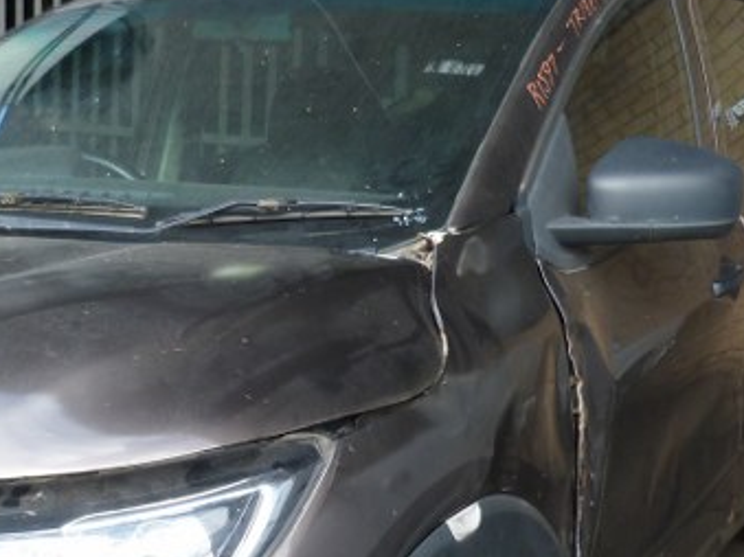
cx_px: 239
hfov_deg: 32.4
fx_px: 1268
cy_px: 482
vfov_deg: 24.2
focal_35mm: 59
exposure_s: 1/100
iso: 80
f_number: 2.8
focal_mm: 4.5
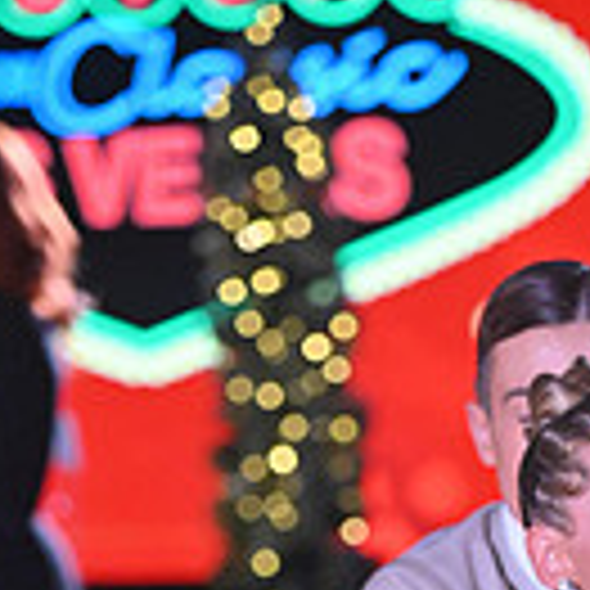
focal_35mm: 526
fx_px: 10143
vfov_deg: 3.3
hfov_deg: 3.3
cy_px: 1139
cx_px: 624
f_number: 5
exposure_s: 1/400
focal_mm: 140
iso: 4000
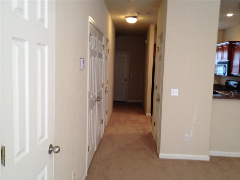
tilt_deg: -11.8
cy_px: 90
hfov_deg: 52.6
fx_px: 243
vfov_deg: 40.7
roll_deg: -1.3
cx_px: 120
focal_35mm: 35
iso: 80
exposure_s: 1/20
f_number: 2.4
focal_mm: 4.28
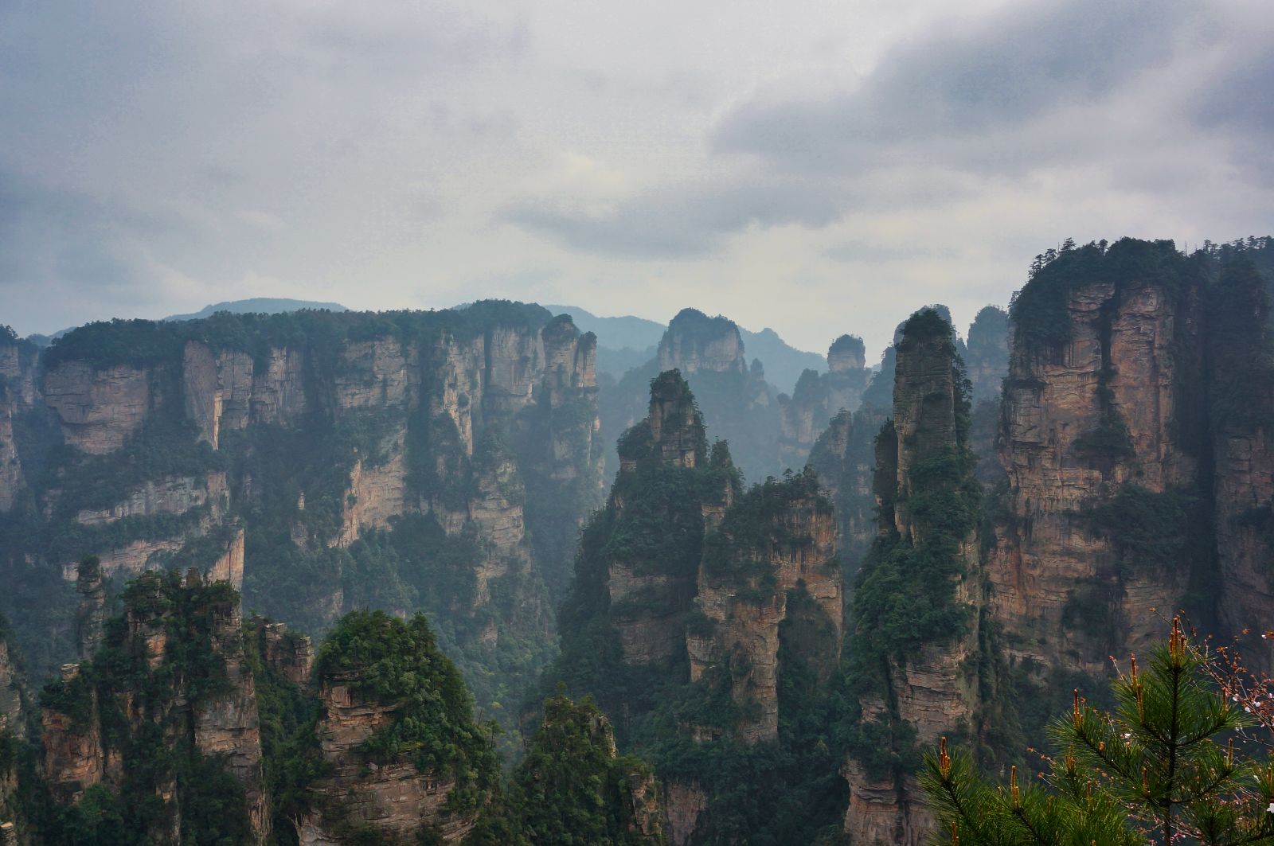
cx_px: 637
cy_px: 423
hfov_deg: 59.5
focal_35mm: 32
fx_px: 1113
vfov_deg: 41.6
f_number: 10
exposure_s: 1/200
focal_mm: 21
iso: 100
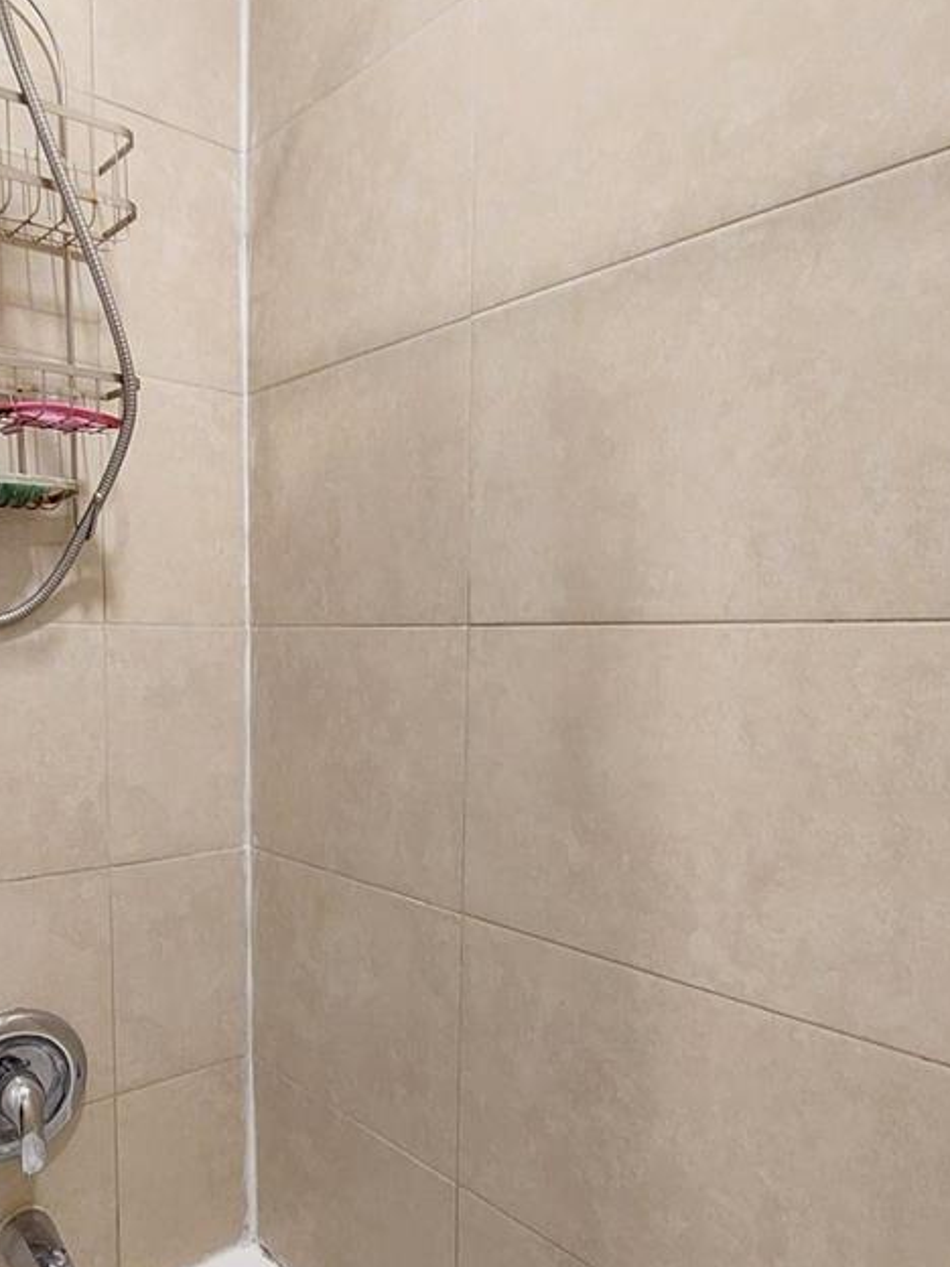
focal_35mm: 25
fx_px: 915
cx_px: 426
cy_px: 717
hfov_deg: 54.8
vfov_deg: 69.1
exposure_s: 1/30
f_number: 2.2
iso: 320
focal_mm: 1.74
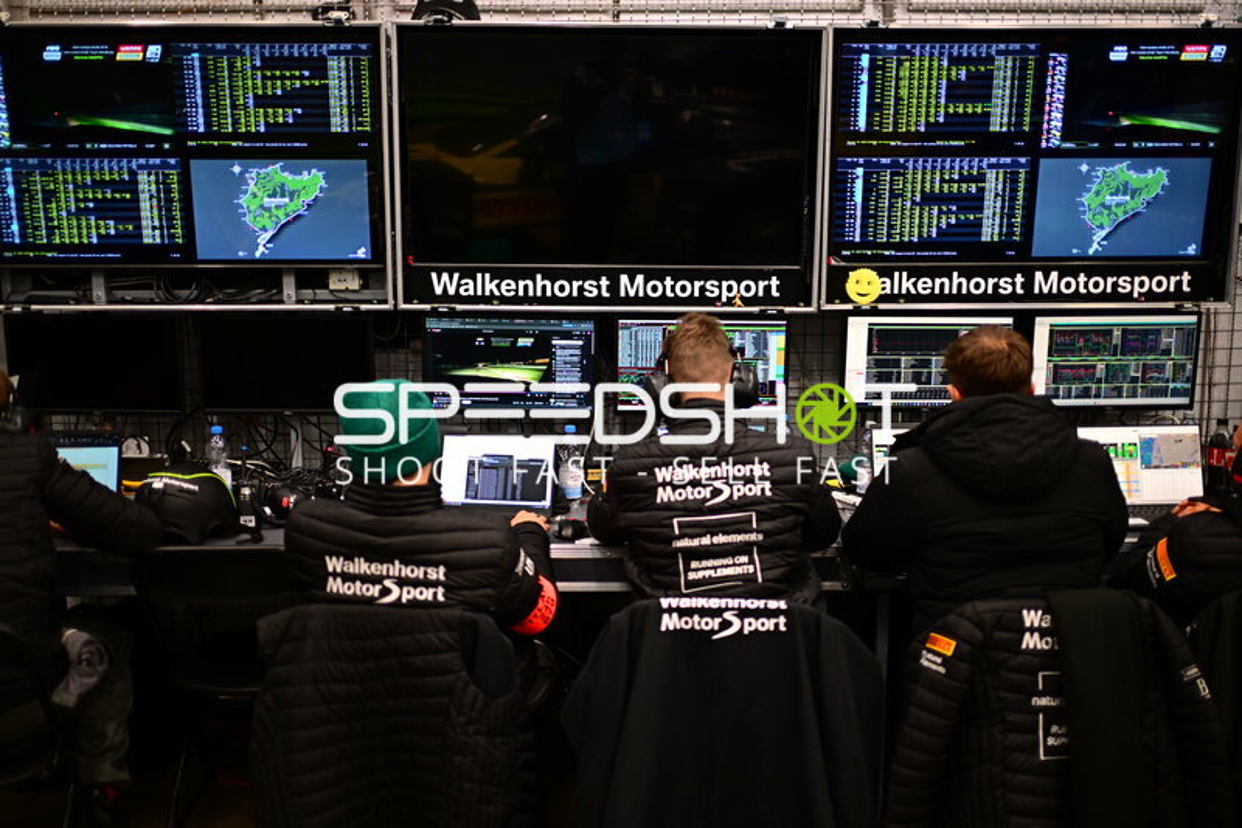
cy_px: 414
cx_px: 621
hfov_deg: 54.4
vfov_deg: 37.8
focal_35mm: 35
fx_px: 1207
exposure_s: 1/400
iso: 1000
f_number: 1.4
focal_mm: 35
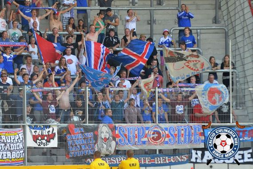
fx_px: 1687
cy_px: 84
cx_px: 126
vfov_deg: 5.7
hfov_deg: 8.6
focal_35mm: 240
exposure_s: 1/1000
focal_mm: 160
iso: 800
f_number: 4
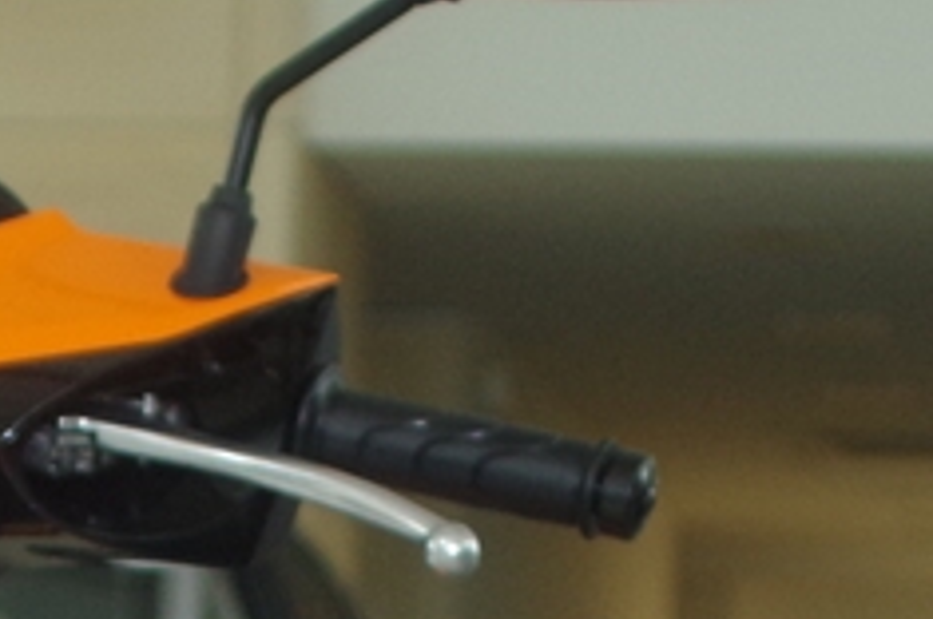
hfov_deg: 9.0
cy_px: 1424
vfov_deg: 5.8
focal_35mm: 229
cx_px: 44
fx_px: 5927
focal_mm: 28
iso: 400
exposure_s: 1/160
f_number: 2.8
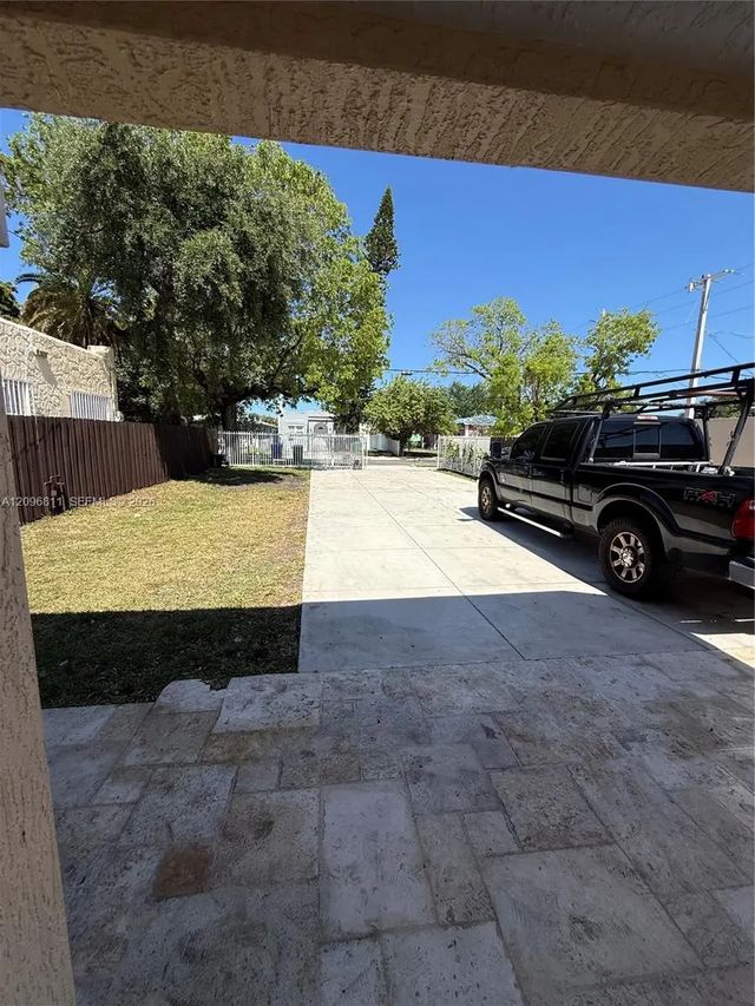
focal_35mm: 14
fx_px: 407
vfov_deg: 102.1
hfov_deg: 85.7
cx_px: 378
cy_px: 503
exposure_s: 1/2841
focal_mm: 2.22
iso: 50
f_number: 2.2
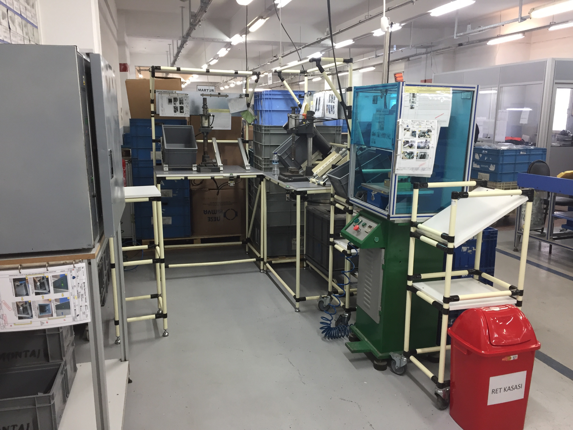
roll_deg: -0.2
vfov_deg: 48.2
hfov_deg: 61.7
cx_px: 286
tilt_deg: -11.2
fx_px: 480
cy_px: 215
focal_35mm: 29
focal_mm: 4.15
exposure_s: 1/33
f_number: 2.2
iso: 80
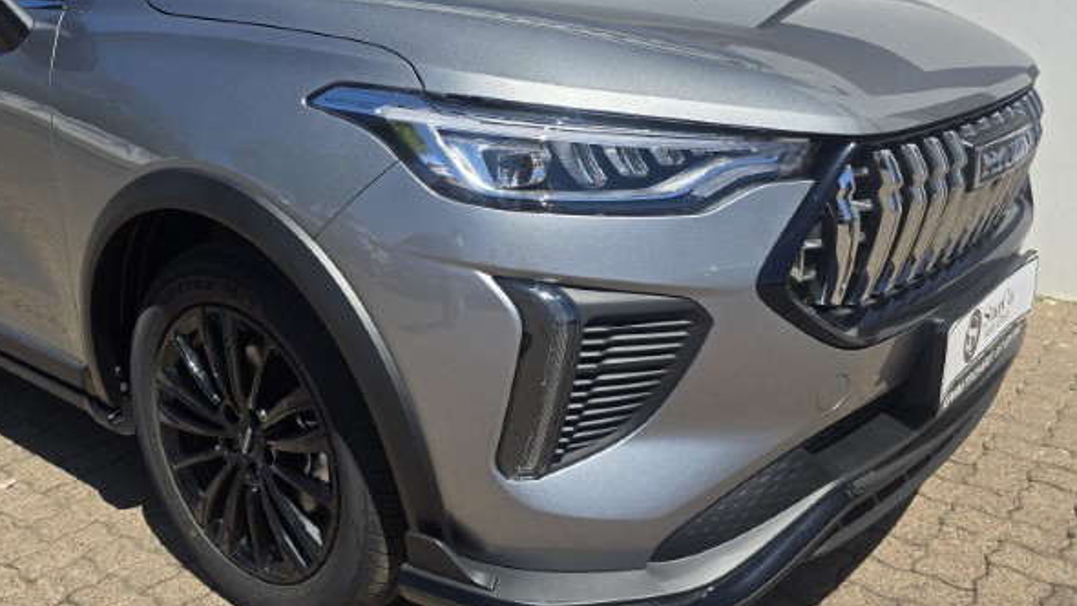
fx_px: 971
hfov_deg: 57.2
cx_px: 398
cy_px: 268
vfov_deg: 34.6
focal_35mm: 34
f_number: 1.7
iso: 12
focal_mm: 6.3
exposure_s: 1/756
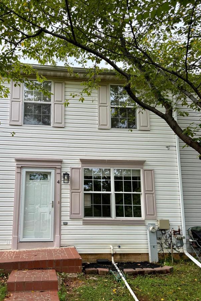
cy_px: 167
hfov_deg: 43.1
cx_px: 70
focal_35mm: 30
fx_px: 251
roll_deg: -0.5
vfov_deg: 61.8
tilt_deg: +11.1
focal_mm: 6.76
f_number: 1.78
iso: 100
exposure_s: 1/849
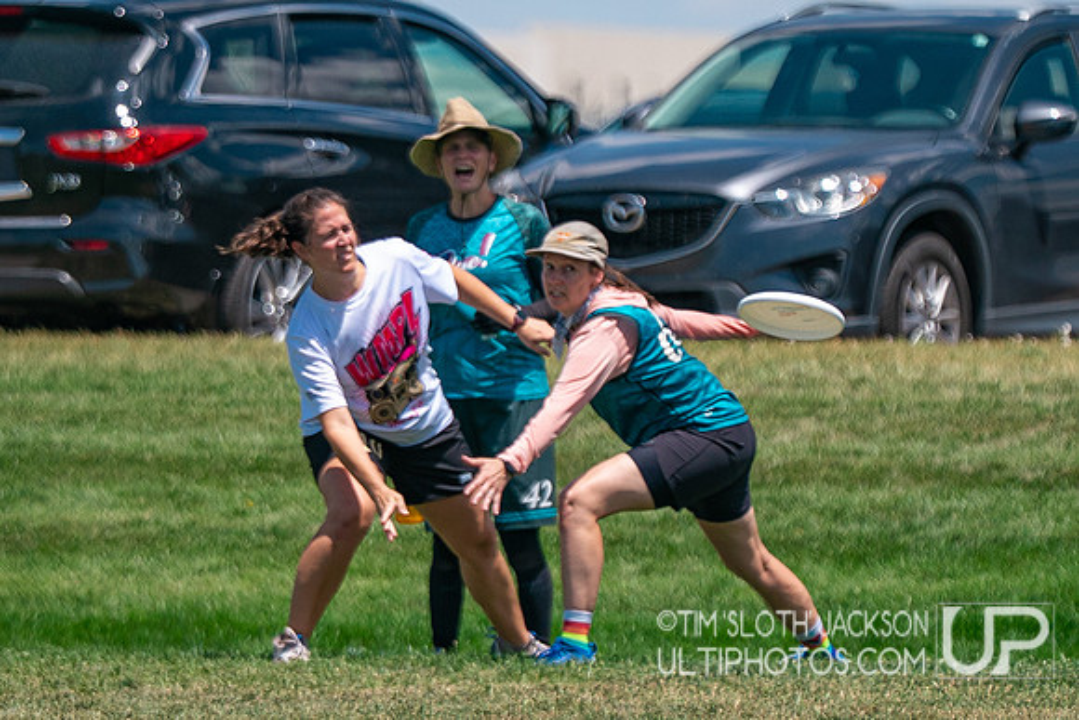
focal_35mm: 547
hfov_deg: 3.8
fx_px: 16393
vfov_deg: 2.5
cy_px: 388
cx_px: 481
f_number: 2.8
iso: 200
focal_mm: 200
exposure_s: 1/4000
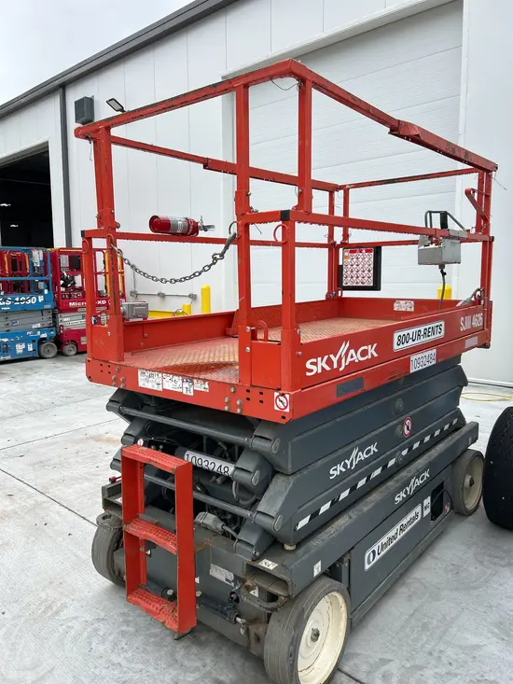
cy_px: 342
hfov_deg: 53.1
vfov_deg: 67.3
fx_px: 514
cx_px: 256
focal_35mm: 26
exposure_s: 1/1869
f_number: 1.5
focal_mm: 5.7
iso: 50
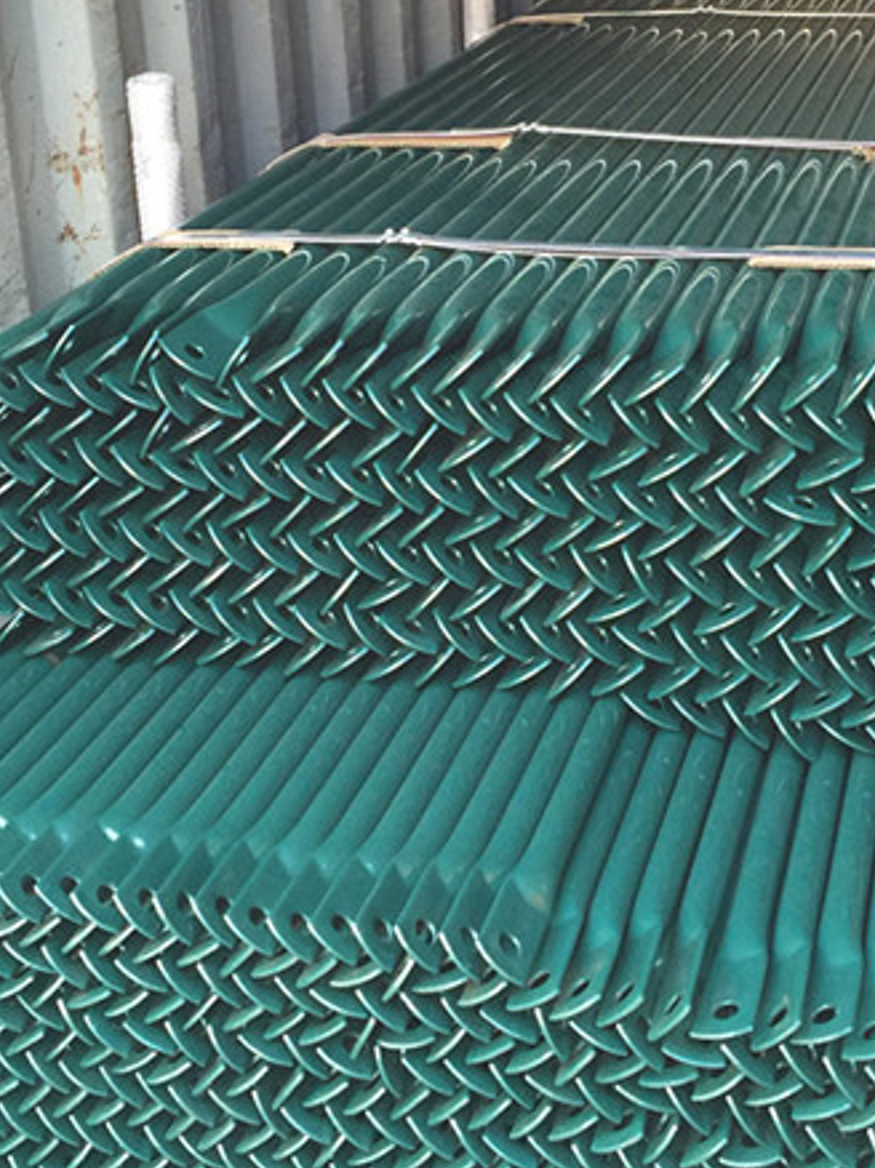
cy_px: 395
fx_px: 1788
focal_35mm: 53
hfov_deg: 27.5
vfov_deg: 35.8
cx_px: 478
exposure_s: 1/33
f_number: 2.2
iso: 50
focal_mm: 4.15
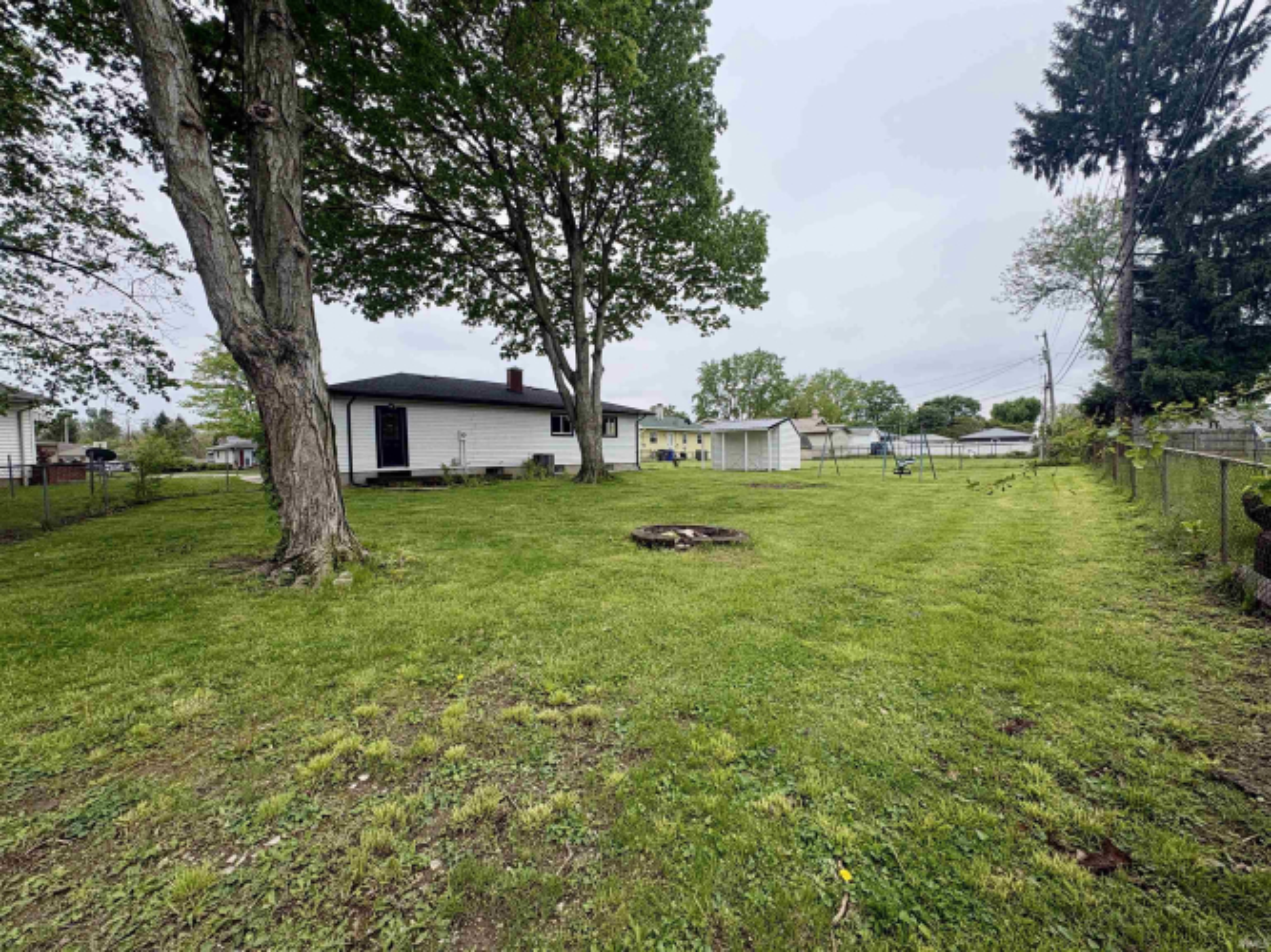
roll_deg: +1.6
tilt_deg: -2.5
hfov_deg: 102.1
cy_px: 476
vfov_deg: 85.7
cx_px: 636
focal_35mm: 14
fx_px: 514
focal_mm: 2.22
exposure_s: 1/889
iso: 40
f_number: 2.2
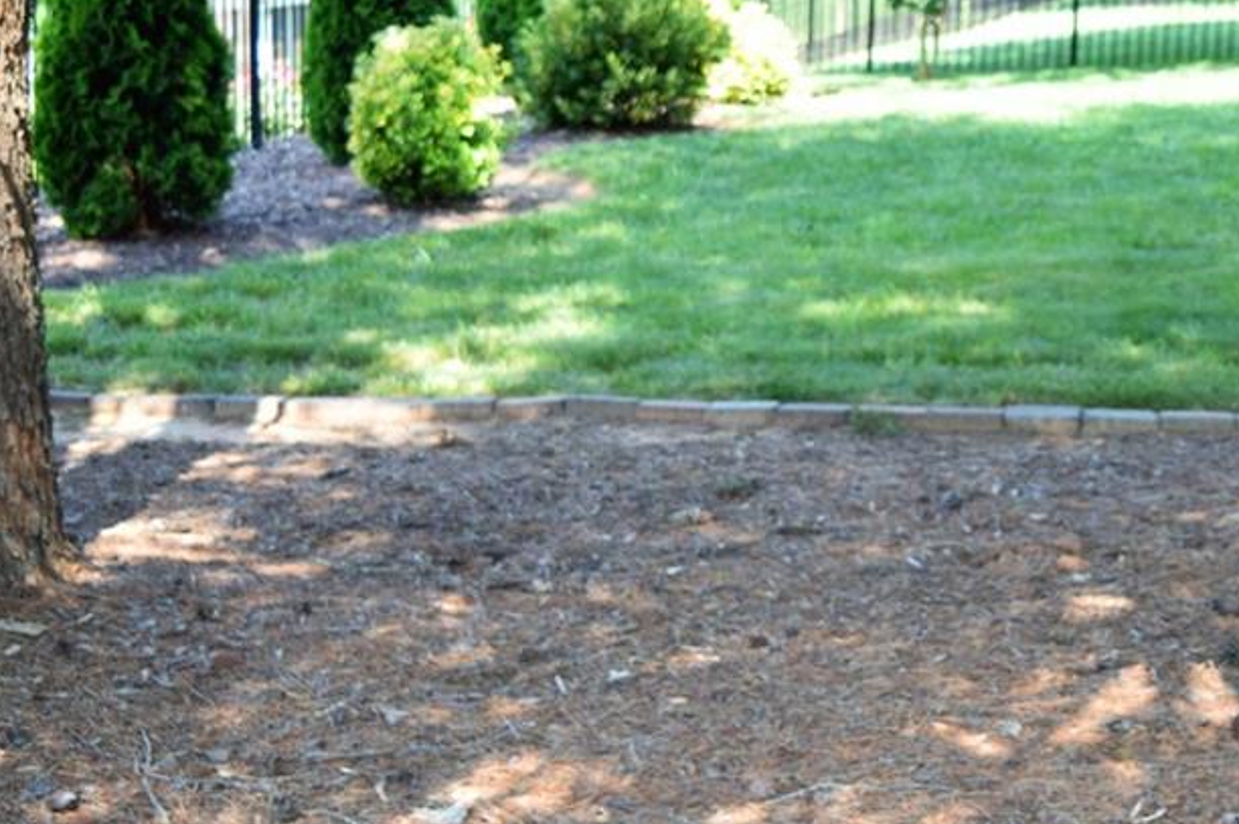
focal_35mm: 73
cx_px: 927
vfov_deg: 18.6
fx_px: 2505
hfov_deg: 27.4
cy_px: 219
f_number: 4.2
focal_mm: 29
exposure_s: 1/60
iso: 100
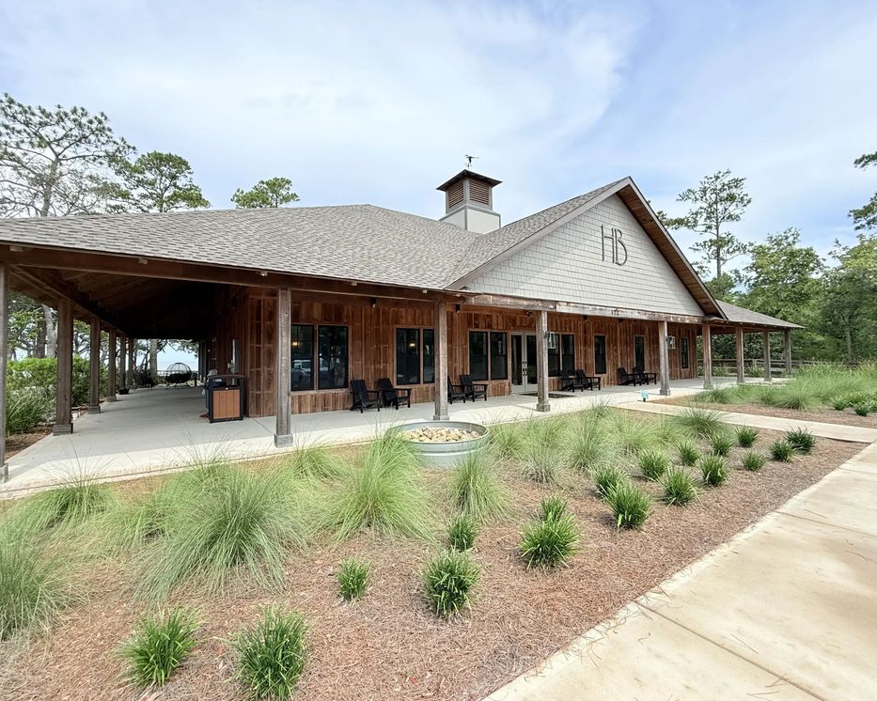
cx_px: 428
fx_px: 389
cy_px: 343
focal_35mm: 15
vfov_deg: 84.0
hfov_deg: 96.8
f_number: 2.2
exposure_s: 1/1211
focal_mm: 2.22
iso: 64
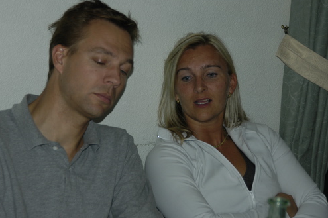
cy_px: 94
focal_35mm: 107
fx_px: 971
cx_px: 150
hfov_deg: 19.2
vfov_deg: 12.8
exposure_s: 1/60
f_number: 4.5
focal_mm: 55
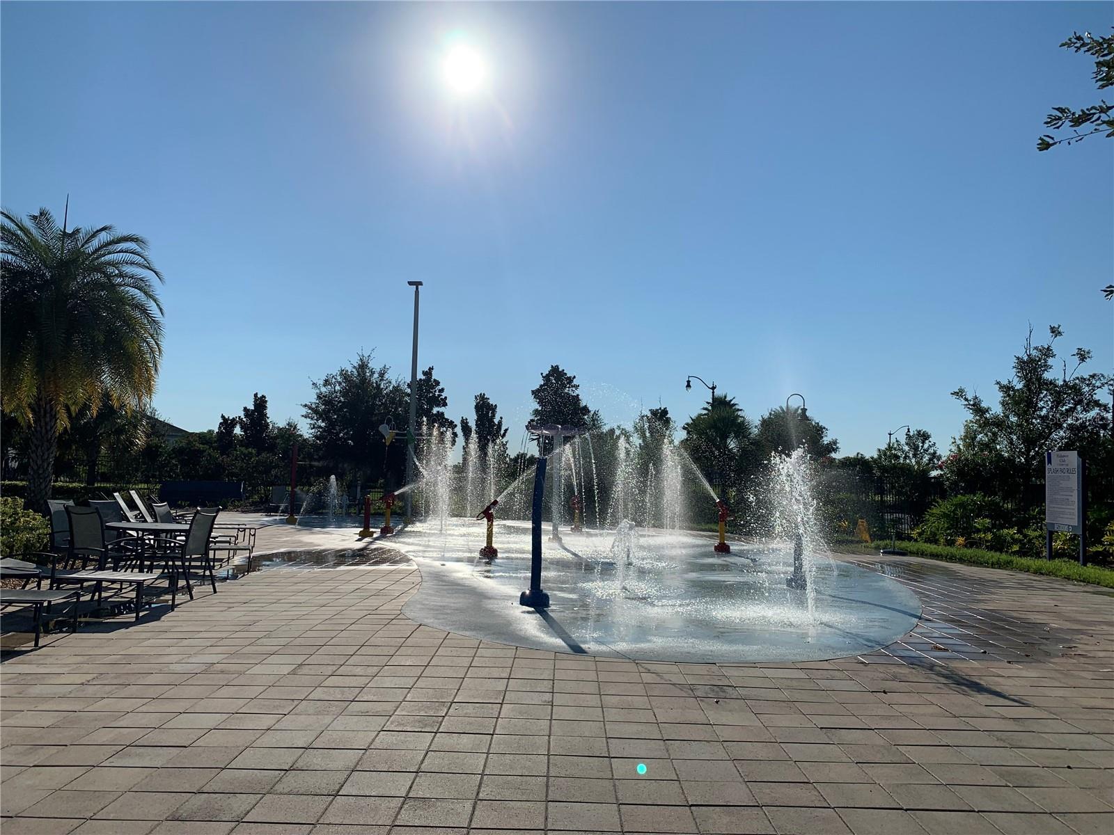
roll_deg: -1.0
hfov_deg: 67.3
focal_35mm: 26
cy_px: 418
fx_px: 837
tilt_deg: +4.2
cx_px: 557
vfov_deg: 53.1
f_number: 1.8
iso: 25
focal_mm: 4.25
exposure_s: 1/8696
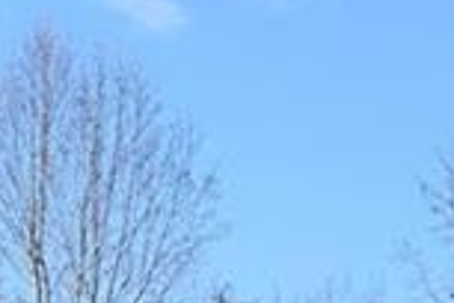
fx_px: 2535
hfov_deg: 9.1
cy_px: 927
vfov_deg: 6.3
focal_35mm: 201
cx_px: -662
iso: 100
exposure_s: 1/200
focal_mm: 20
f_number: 9
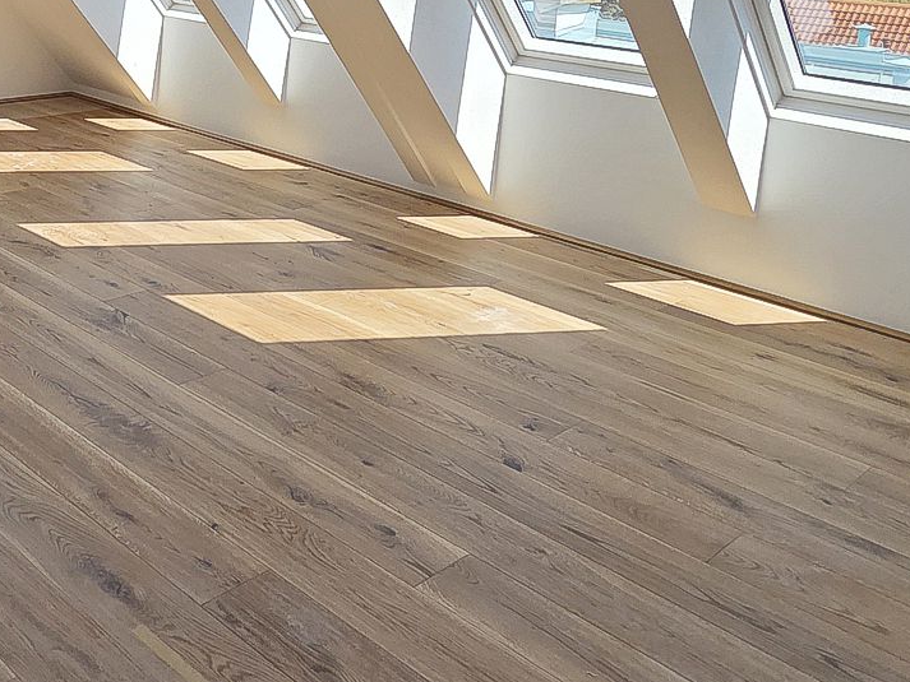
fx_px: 920
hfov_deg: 43.6
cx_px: -33
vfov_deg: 35.3
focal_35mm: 35
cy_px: -54
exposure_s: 1/1195
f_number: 2.2
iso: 50
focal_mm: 2.2
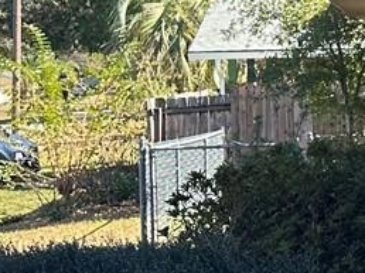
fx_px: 1570
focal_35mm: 149
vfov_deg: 9.9
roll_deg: +1.0
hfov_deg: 10.8
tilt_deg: +1.9
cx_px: 932
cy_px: 45
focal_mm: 6.86
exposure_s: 1/999
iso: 80
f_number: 1.78
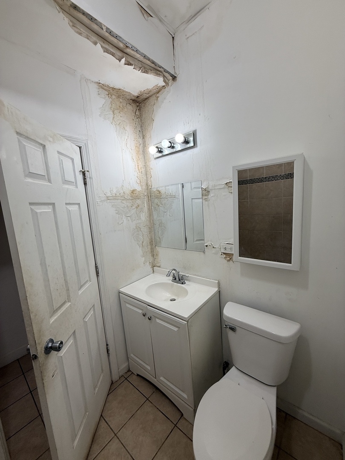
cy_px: 230
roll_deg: +4.2
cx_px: 172
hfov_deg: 85.7
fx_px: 186
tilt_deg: -7.3
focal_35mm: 14
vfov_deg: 102.1
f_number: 2.2
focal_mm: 2.22
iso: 64
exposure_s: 1/120
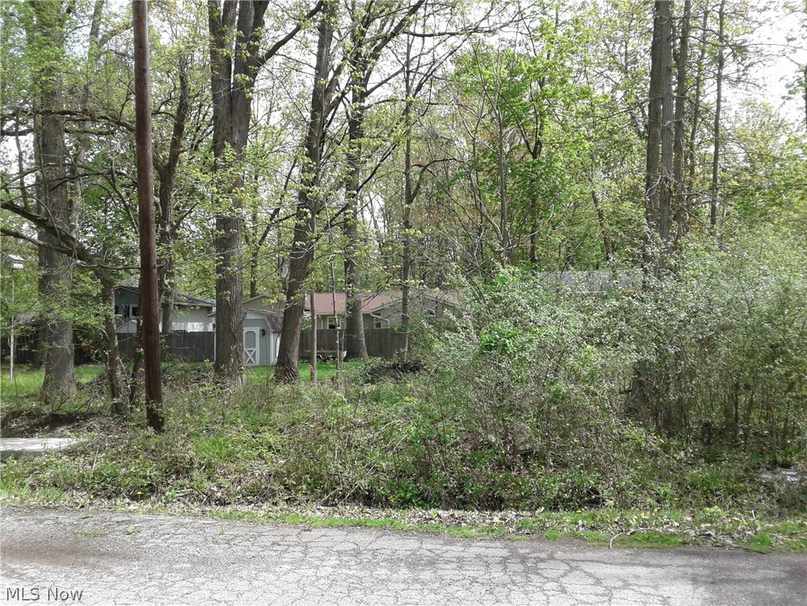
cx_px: 404
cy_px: 303
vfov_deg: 42.9
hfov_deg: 55.4
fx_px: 769
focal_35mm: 33
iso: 50
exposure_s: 1/575
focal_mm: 3.3
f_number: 2.2
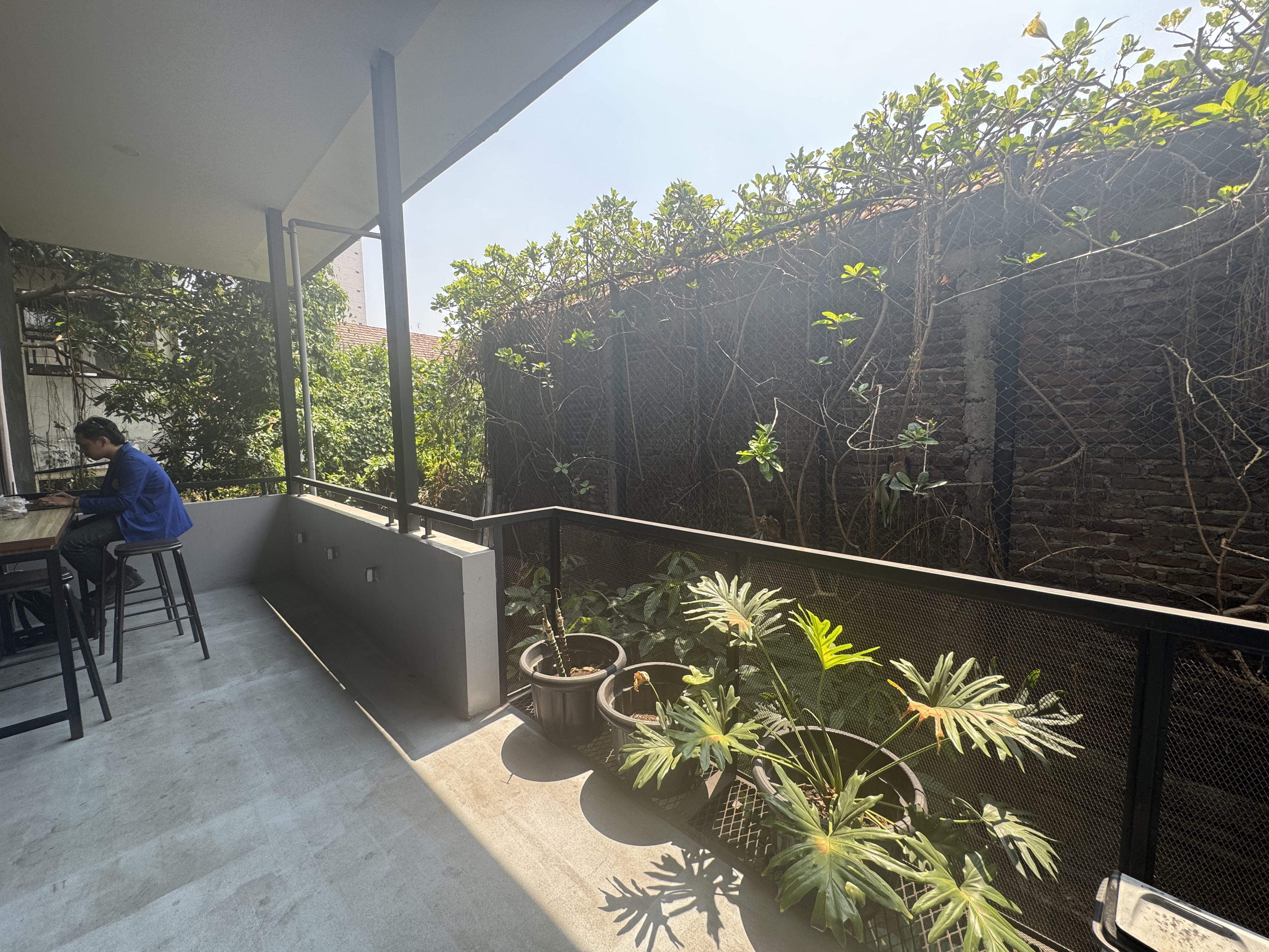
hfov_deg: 102.1
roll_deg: +1.5
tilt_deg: -4.7
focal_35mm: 14
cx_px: 634
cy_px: 476
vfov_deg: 85.7
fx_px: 513
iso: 40
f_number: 2.2
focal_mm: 2.22
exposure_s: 1/183
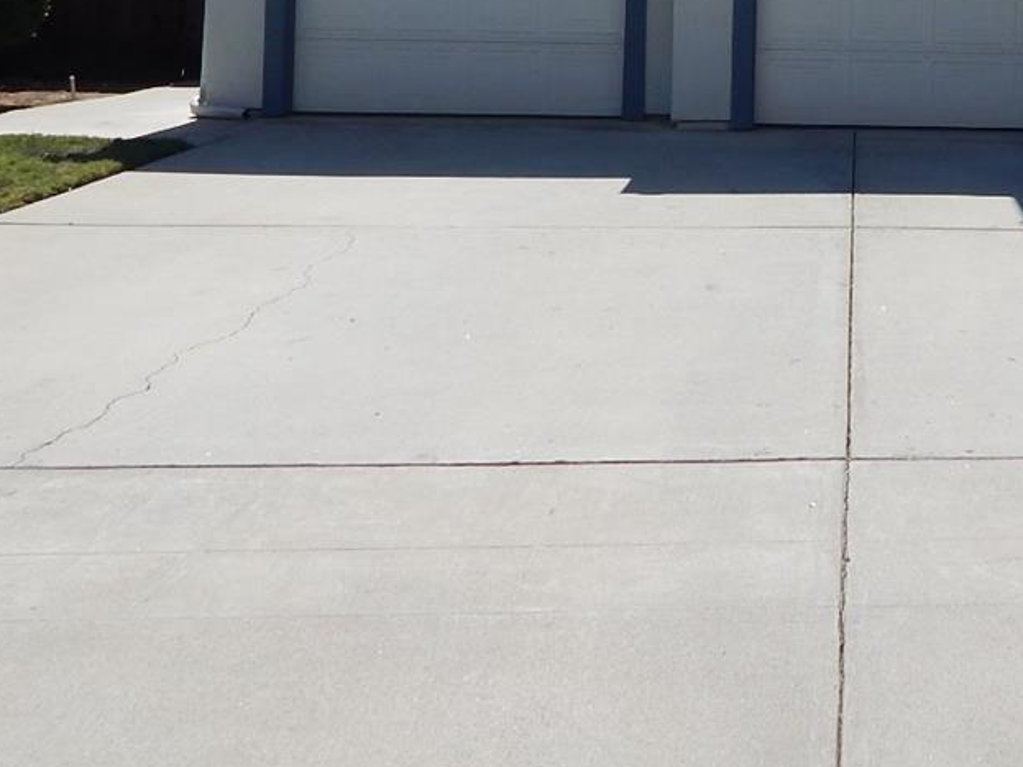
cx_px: 972
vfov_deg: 25.7
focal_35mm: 53
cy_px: -48
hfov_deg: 33.7
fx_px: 1566
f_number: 6
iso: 125
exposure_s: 1/640
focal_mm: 4
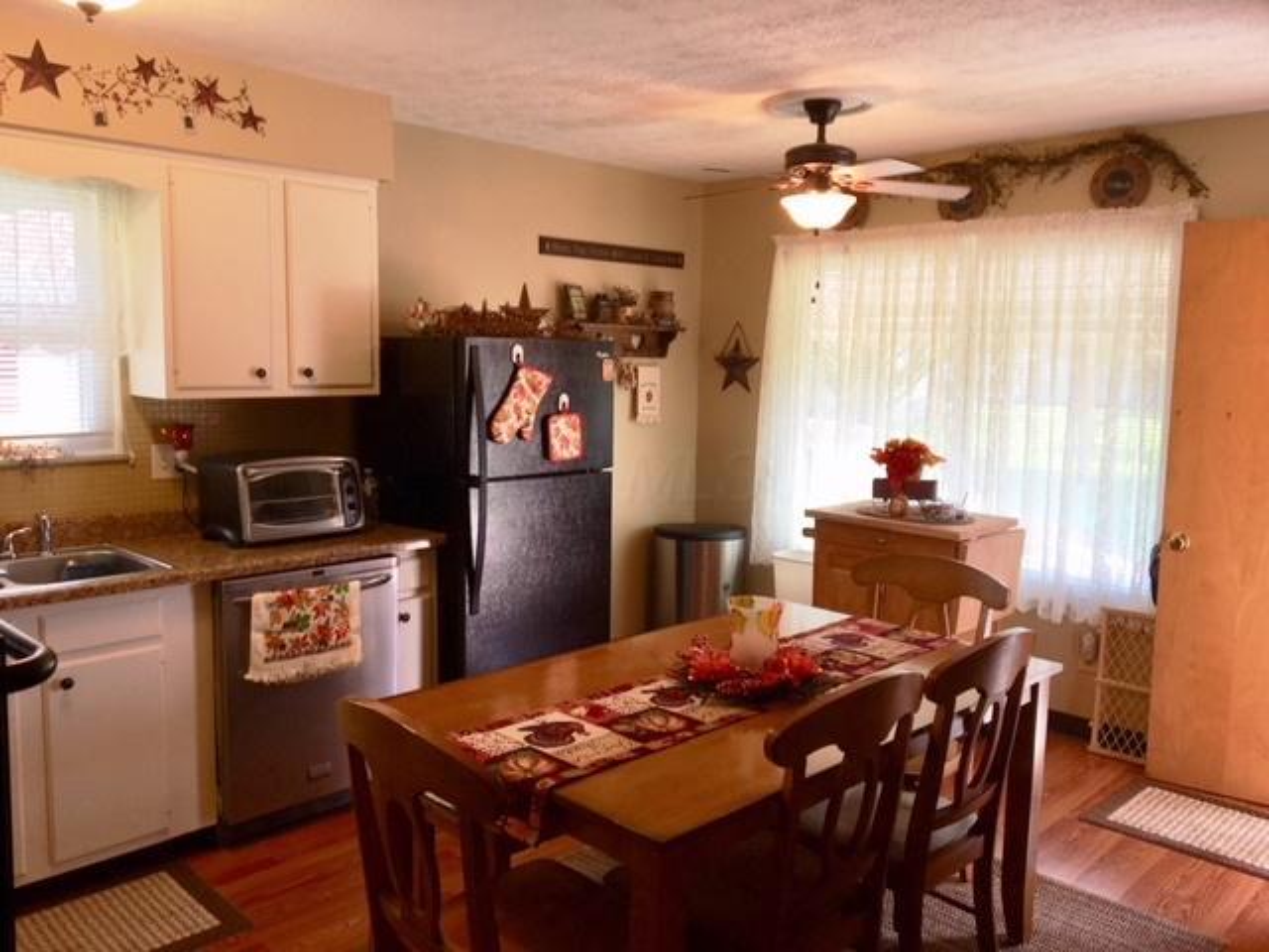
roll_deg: -0.7
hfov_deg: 61.7
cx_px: 634
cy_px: 476
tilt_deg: -5.4
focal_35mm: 29
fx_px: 1063
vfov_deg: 48.2
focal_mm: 4.15
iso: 25
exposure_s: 1/40
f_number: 2.2
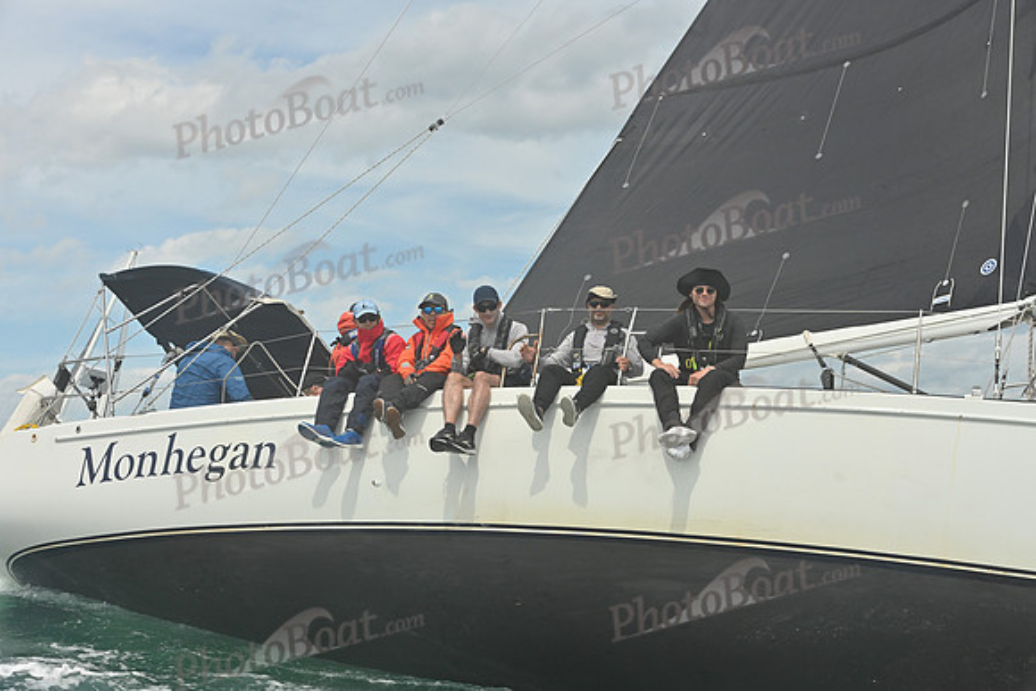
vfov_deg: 19.5
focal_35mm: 70
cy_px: 346
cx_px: 518
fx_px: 2015
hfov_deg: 28.8
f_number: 9
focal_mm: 70
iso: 320
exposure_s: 1/1250
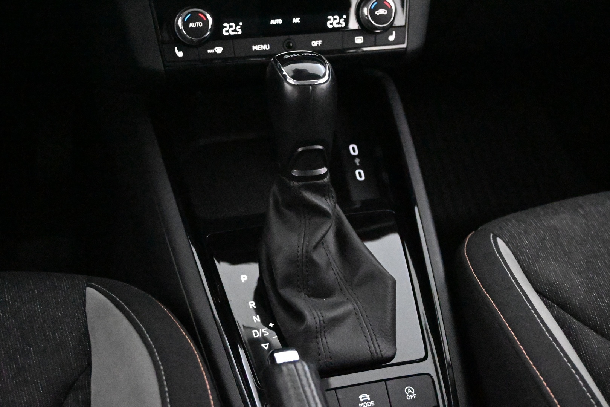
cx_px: 305
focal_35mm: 54
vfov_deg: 25.1
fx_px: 915
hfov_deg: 36.9
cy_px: 204
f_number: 5.3
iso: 36000
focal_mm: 36
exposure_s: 1/60
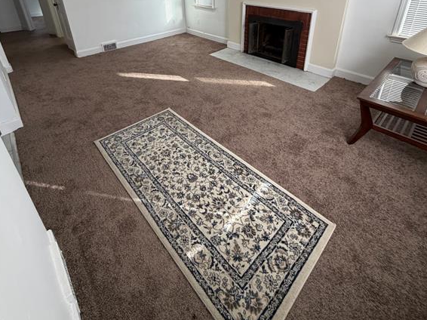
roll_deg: +0.9
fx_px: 234
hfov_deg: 84.7
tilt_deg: -24.4
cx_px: 212
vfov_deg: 63.3
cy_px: 69
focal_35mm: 19
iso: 200
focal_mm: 2.22
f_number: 2.2
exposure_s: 1/121
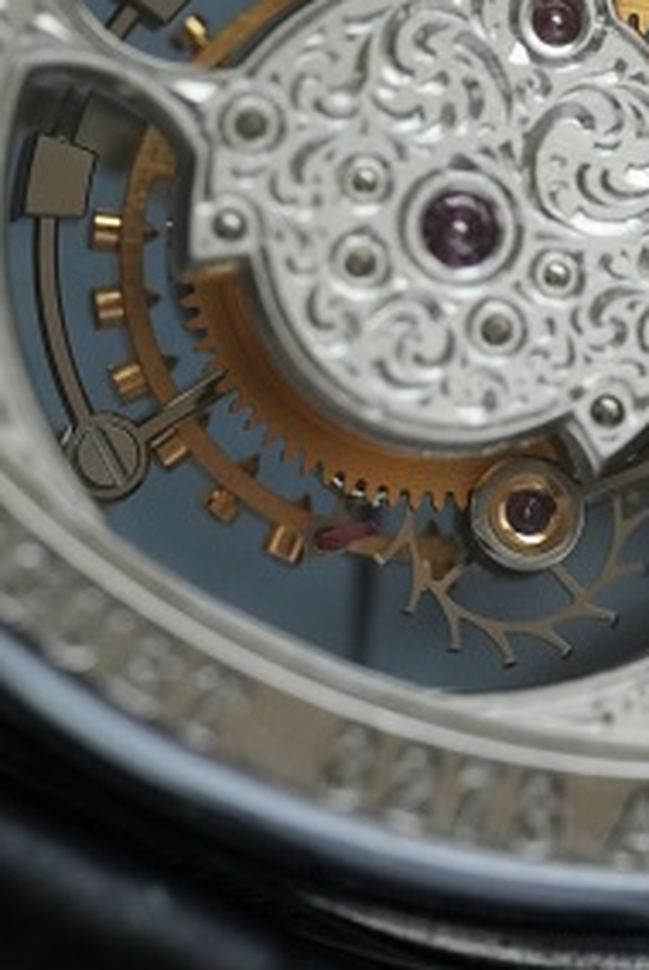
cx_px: 652
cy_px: -193
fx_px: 6986
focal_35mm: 259
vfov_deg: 7.9
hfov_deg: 5.3
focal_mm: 105
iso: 4000
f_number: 5.6
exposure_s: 1/250
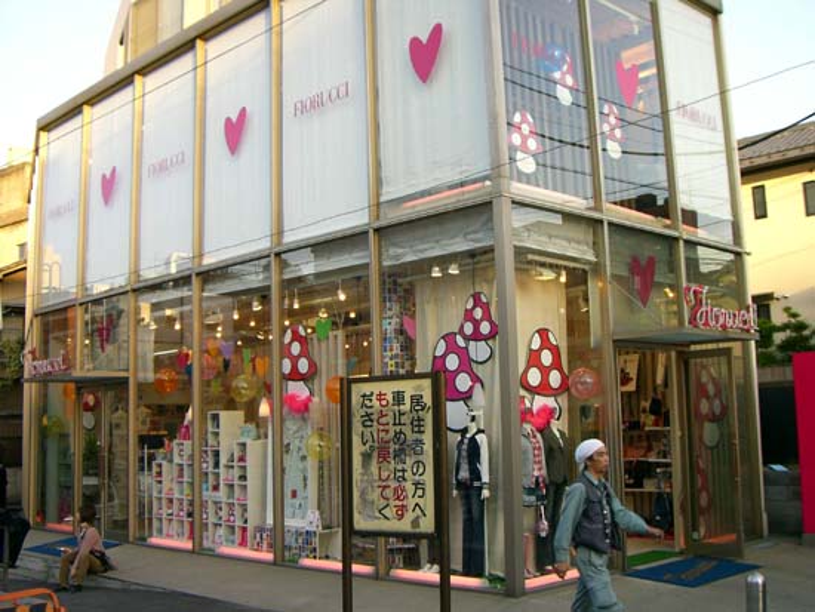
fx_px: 895
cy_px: 306
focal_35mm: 38
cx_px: 408
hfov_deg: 49.0
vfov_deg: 37.7
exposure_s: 1/80
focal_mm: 6.2
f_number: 4.3
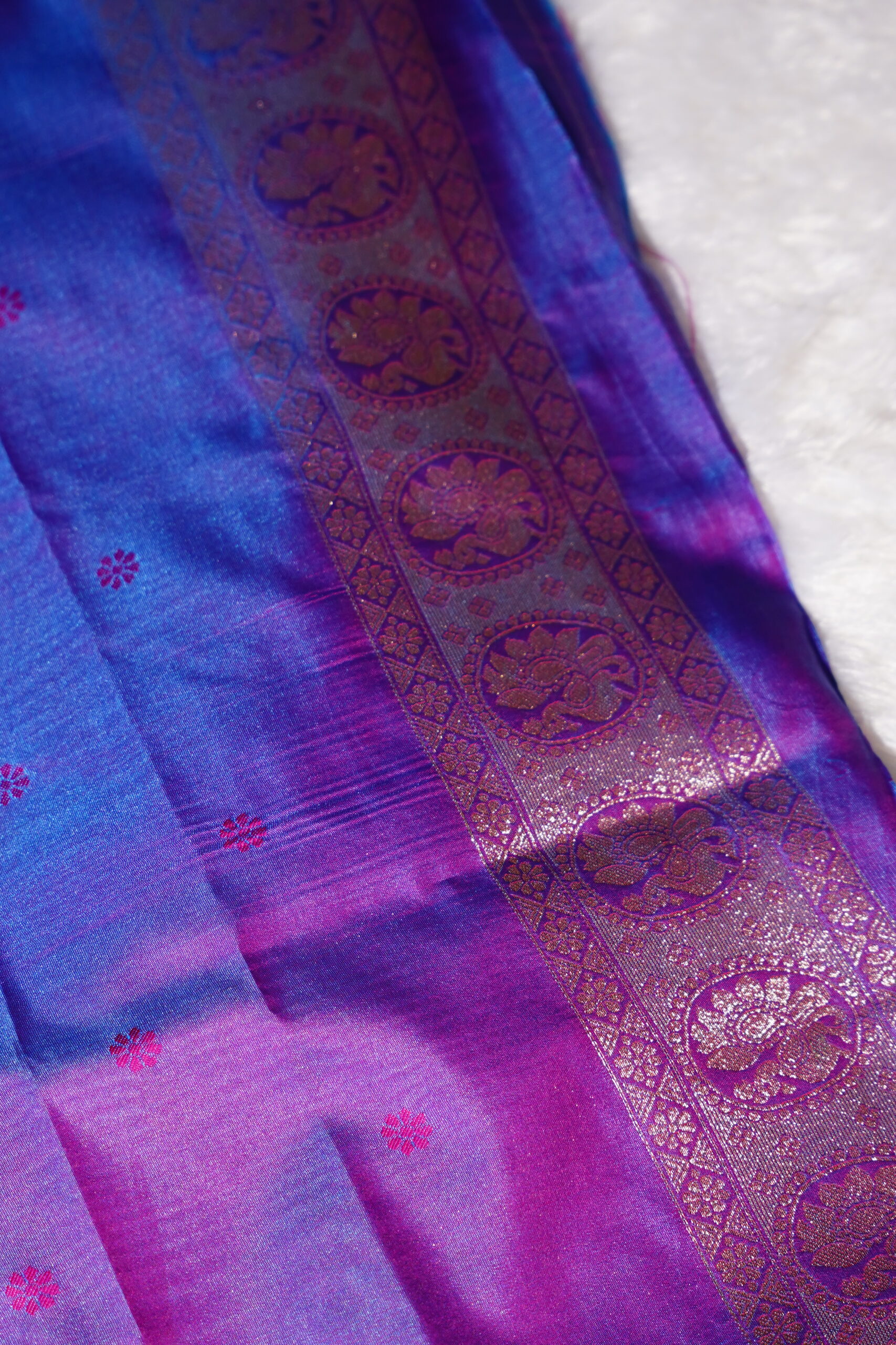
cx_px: 448
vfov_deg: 19.5
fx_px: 3919
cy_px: 672
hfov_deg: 13.0
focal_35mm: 105
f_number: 3.5
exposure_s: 1/200
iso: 640
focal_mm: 70
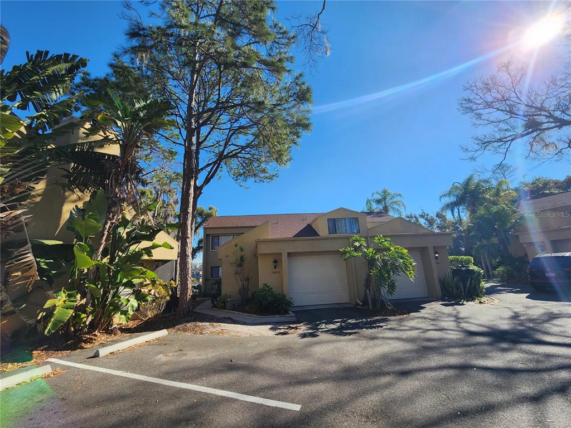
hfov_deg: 106.2
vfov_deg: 89.9
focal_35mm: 13
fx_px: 214
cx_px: 286
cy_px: 214
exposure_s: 1/2066
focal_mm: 2.2
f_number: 2.2
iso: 50
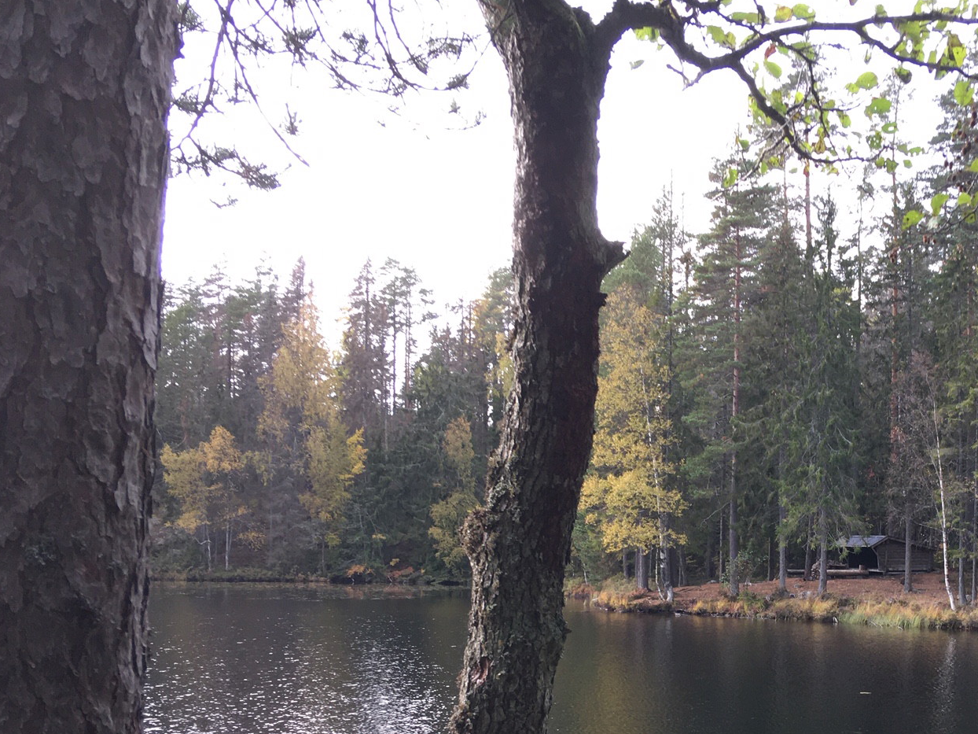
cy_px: 528
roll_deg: -0.5
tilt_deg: +0.7
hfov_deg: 39.1
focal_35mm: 47
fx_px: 1328
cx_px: 763
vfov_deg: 30.5
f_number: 2.2
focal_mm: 4.15
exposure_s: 1/100
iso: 40
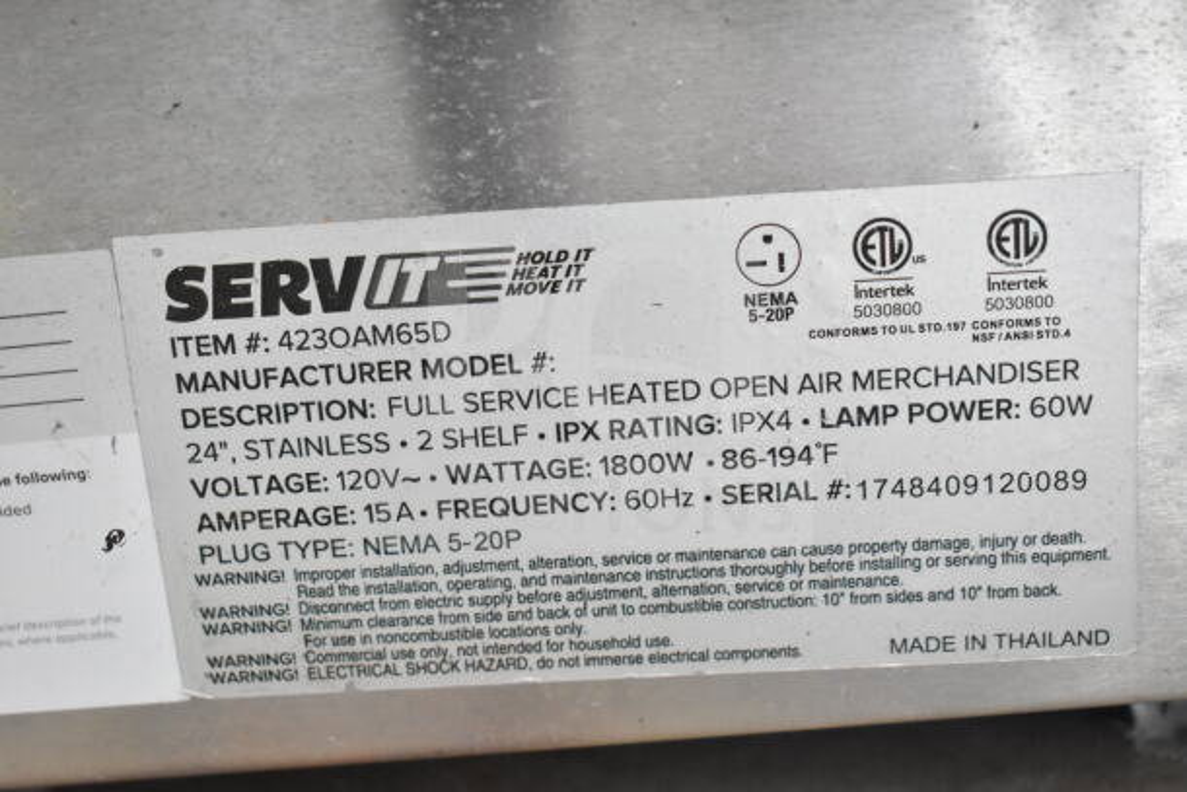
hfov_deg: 31.9
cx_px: 594
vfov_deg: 21.6
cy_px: 396
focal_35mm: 63
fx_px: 2078
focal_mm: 42
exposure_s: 1/60
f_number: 5
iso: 4000
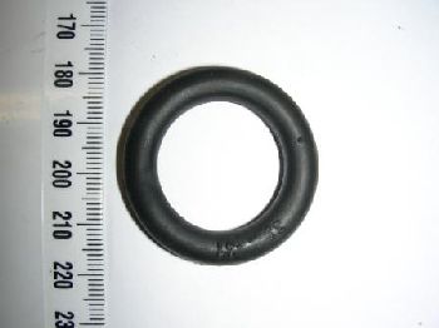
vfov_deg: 37.7
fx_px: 482
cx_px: 220
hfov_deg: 49.0
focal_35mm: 38
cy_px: 164
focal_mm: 6.3
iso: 50
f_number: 6.8
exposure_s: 1/60.1
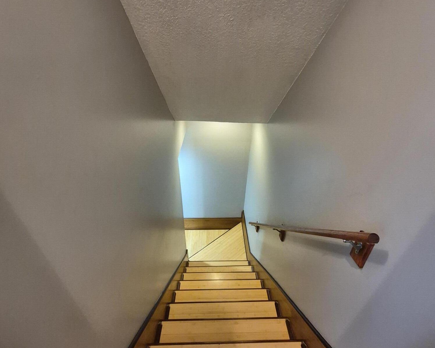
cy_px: 195
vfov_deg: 76.6
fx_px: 219
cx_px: 218
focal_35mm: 17
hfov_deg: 89.6
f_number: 2.2
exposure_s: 1/60
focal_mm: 1.74
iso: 1000
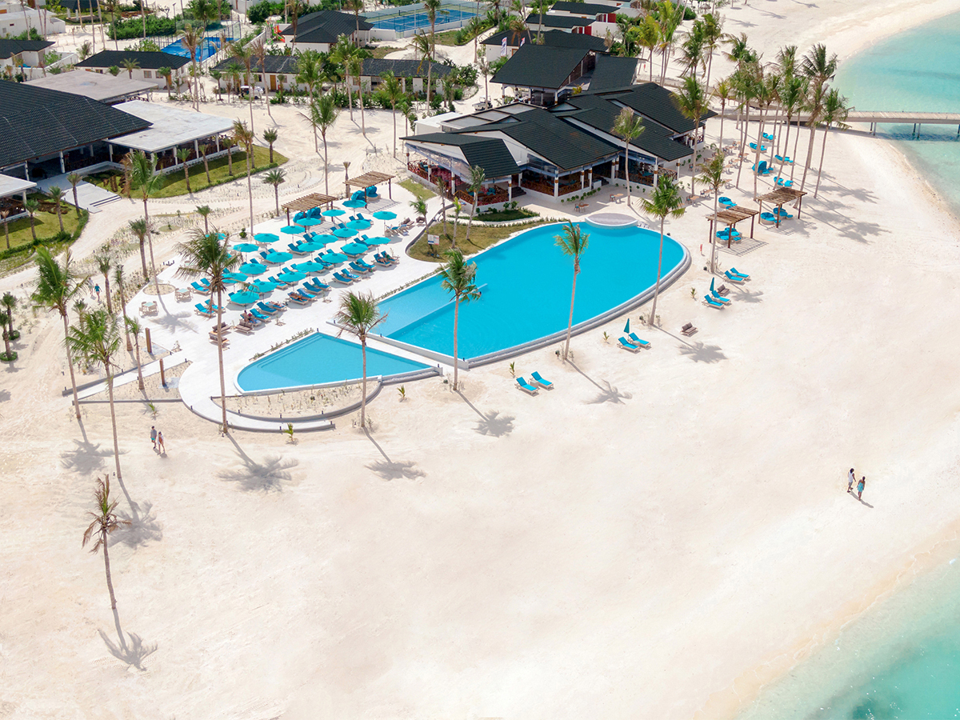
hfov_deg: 39.7
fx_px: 1331
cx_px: 480
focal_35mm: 48
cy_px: 360
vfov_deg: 30.3
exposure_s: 1/2000
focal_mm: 8.6
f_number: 3.8
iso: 100
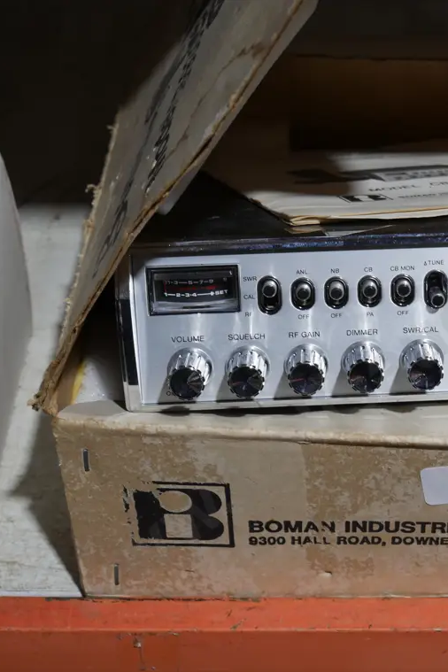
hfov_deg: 18.3
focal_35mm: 73
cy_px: 340
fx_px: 1363
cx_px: 431
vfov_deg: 27.7
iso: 500
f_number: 5.3
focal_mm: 26
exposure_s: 1/60
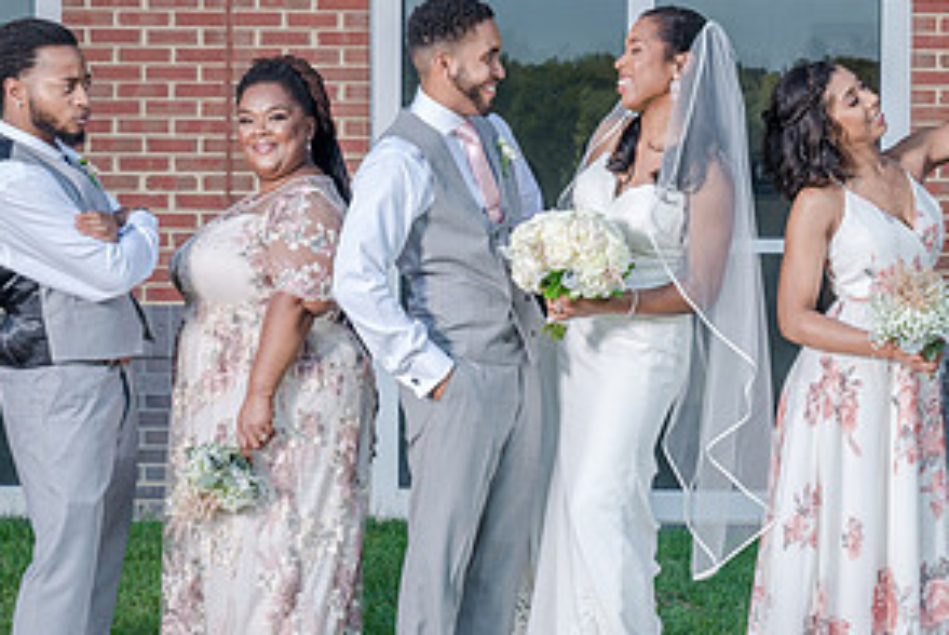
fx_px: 3140
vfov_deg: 11.5
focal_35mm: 119
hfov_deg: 17.1
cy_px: 258
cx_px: 659
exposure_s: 1/200
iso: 200
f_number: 5.6
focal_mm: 58
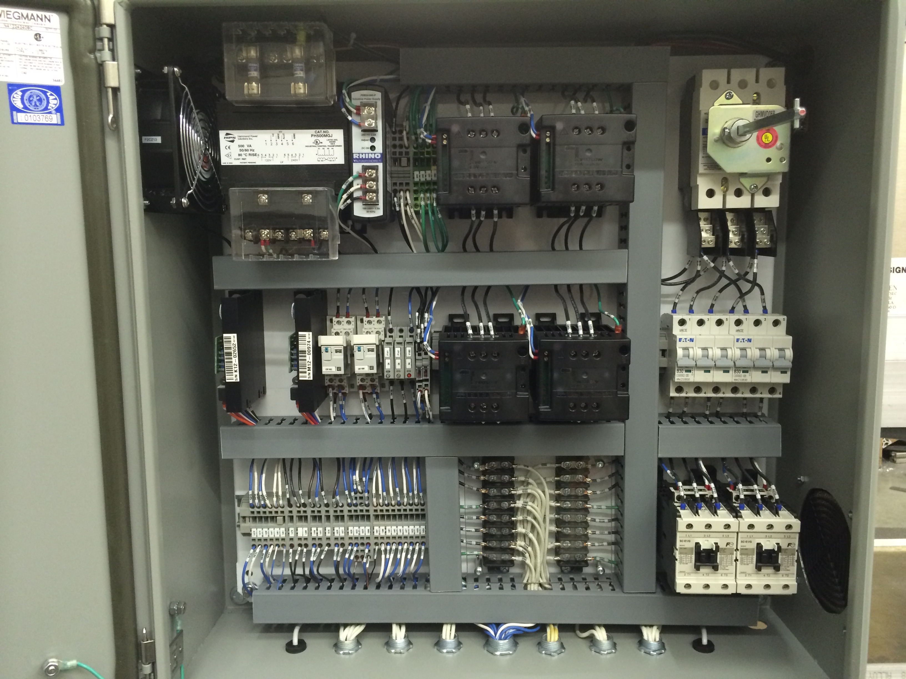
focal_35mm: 30
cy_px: 340
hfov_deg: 60.0
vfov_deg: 46.8
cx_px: 453
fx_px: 785
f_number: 2.2
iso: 160
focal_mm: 4.12
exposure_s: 1/30
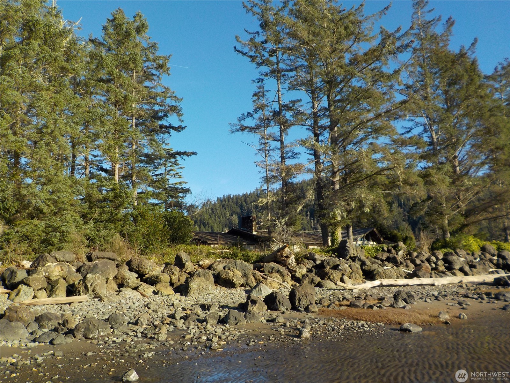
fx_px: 442
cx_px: 255
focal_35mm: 30
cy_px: 192
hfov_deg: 60.0
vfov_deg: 46.8
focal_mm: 4.1
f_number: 3.3
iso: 125
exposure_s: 1/1000
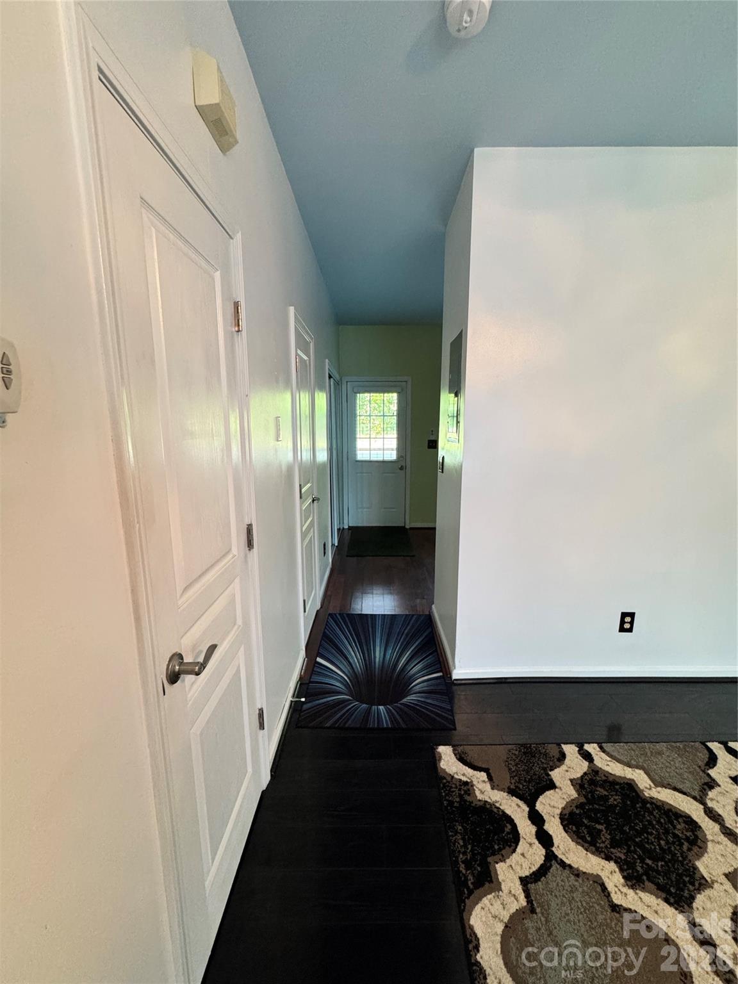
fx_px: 398
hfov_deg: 85.7
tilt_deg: -9.6
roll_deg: +0.8
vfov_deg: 102.1
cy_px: 492
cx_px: 369
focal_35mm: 14
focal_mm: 2.22
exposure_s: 1/60
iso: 500
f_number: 2.2
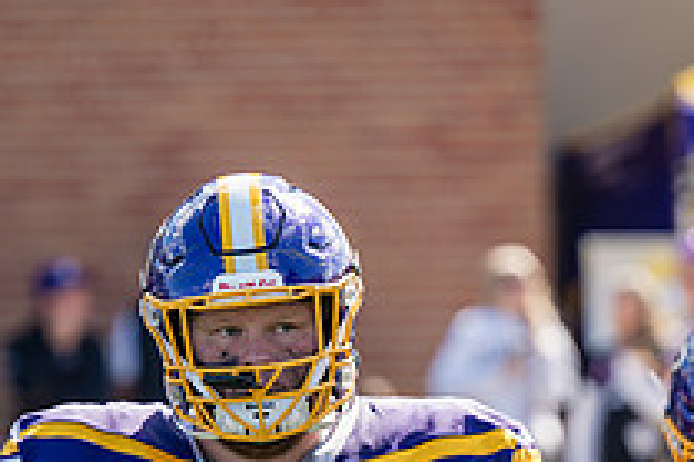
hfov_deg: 4.6
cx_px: 236
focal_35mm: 445
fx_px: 8572
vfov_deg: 3.1
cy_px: 610
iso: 100
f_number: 3.2
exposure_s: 1/500
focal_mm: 160
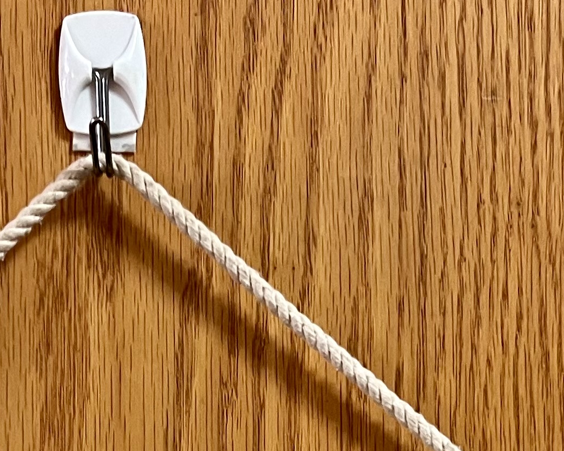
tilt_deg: -0.4
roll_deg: +2.1
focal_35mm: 86
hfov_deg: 22.0
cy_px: 512
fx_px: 1436
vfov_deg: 17.2
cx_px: 136
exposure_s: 1/60
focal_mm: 5.7
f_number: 1.5
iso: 320
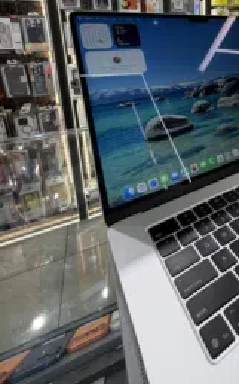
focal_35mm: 23
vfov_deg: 71.1
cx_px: 211
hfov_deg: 48.0
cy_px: 89
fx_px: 240
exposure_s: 1/100
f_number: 2.2
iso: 40
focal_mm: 2.22
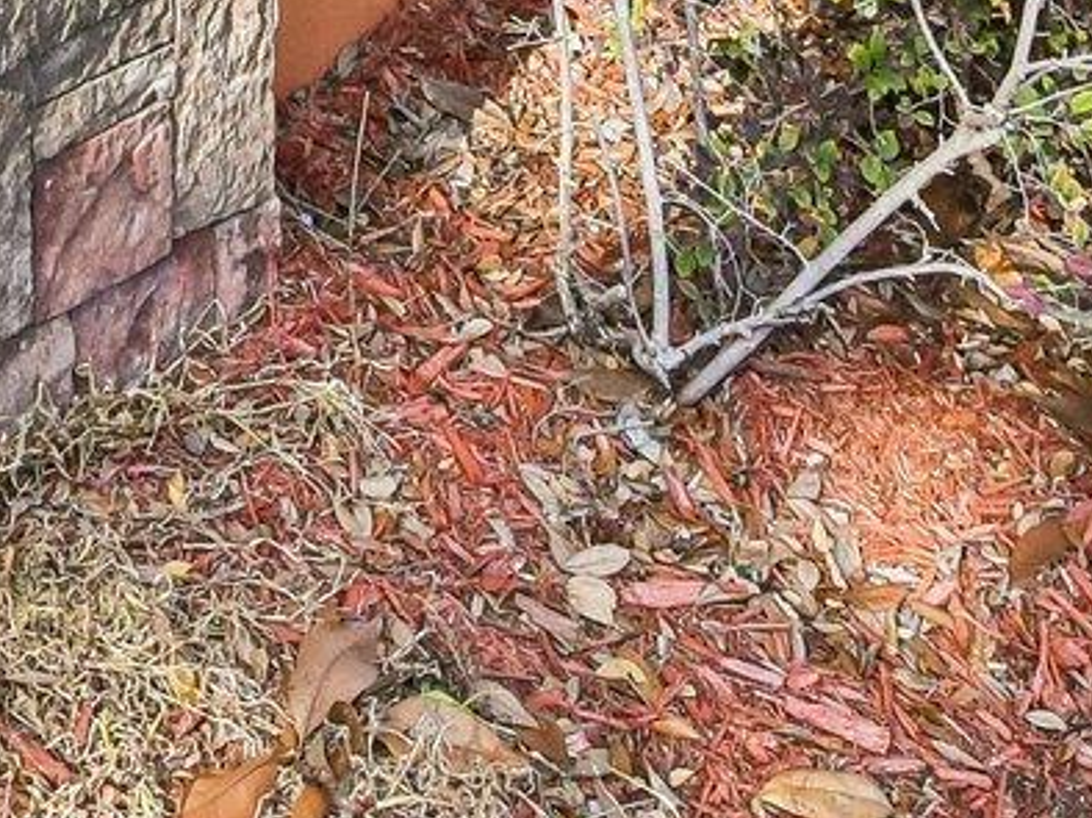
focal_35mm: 75
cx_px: -155
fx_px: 2365
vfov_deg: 14.3
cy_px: -1058
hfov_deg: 24.1
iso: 400
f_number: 8
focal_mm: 10
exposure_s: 1/400
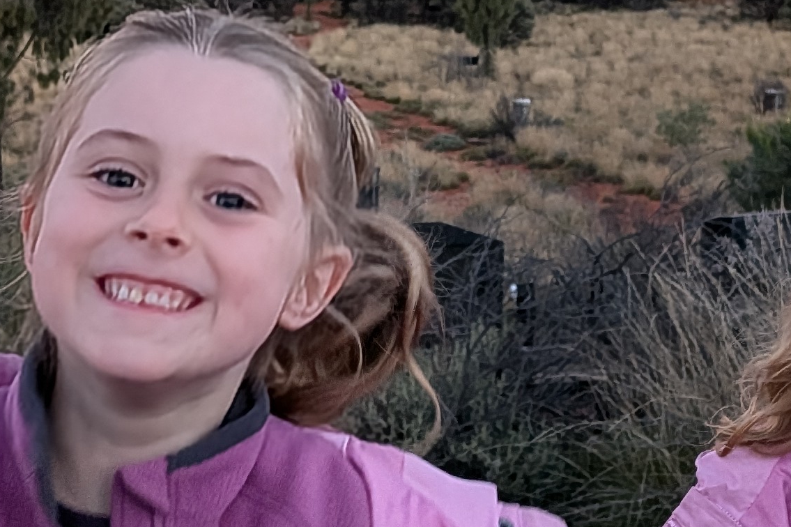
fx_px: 1933
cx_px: 459
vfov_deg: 15.4
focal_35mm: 88
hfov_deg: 23.1
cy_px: 83
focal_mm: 4.53
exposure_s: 1/100
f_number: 1.7
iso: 89
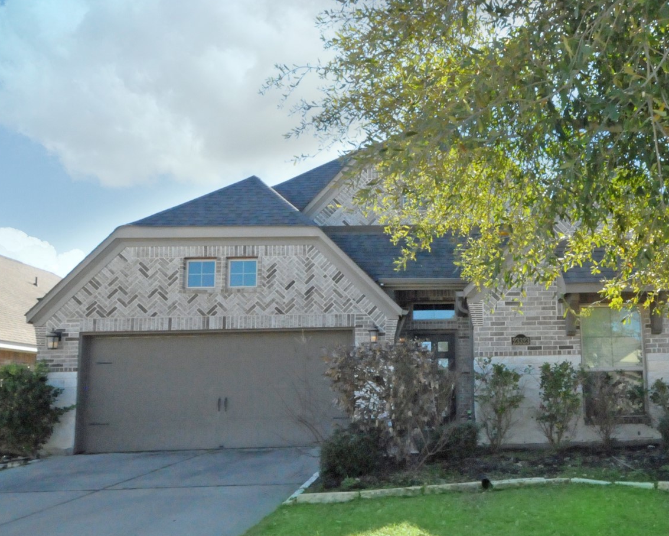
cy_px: 317
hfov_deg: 61.6
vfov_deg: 52.9
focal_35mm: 27
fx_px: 535
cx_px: 474
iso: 3200
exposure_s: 1/250
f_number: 22
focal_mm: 10
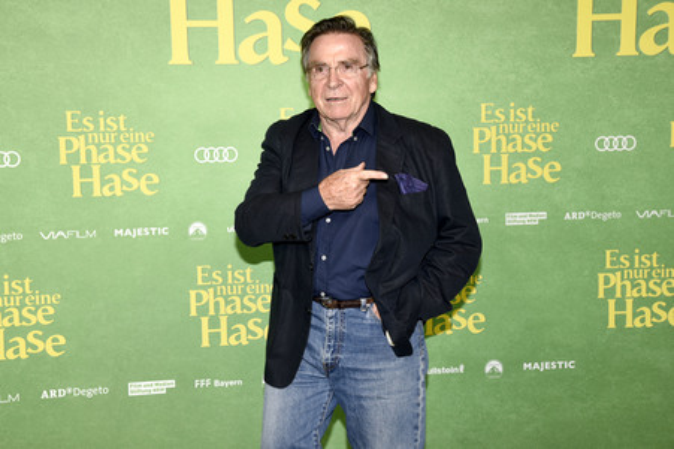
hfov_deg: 41.1
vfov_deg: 28.0
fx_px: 898
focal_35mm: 48
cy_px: 224
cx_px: 337
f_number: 6.3
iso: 500
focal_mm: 48
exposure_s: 1/125
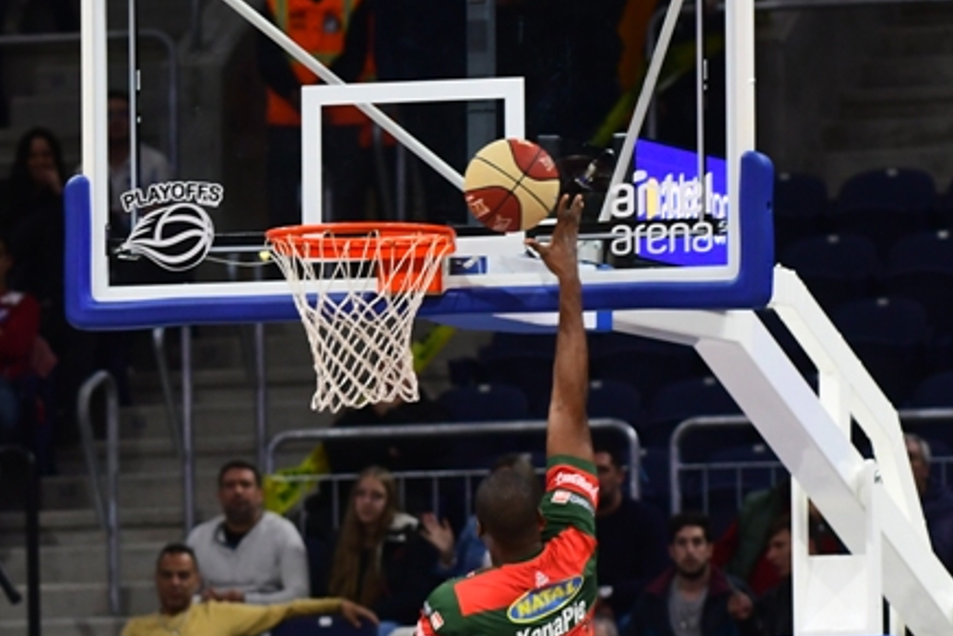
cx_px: 612
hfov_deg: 4.2
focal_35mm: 493
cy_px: 635
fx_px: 13054
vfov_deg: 2.8
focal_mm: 140
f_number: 3.5
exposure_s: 1/500
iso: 800
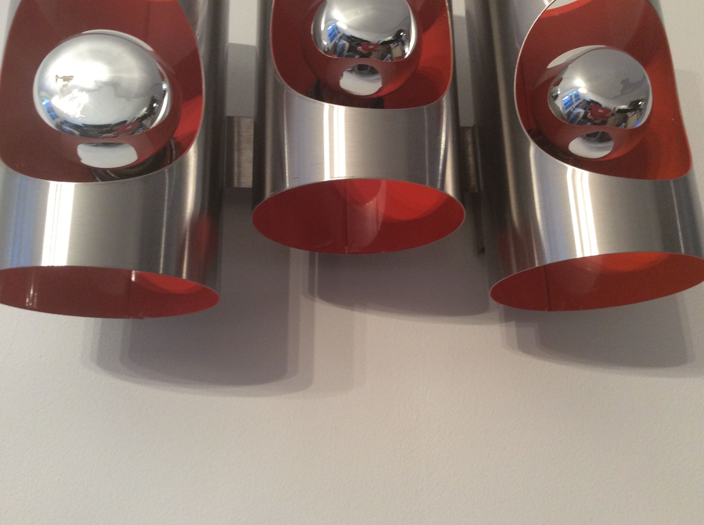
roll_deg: +2.5
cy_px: 262
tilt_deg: +18.8
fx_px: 650
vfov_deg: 44.1
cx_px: 352
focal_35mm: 32
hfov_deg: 56.9
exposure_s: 1/25
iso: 100
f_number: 2.4
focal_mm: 3.3
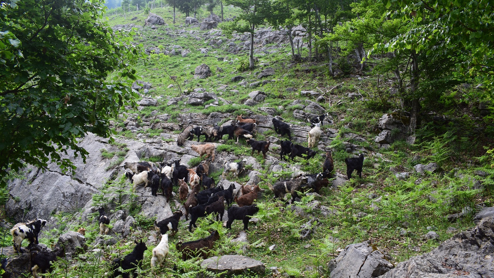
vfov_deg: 40.0
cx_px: 252
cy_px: 164
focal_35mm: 29
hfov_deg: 66.1
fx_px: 380
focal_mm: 18
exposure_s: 1/160
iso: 400
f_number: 9
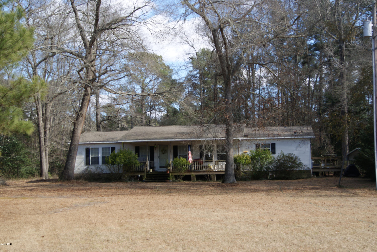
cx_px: 188
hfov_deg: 43.6
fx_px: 472
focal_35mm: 45
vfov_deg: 29.9
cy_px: 126
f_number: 9
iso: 100
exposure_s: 1/80
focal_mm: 30
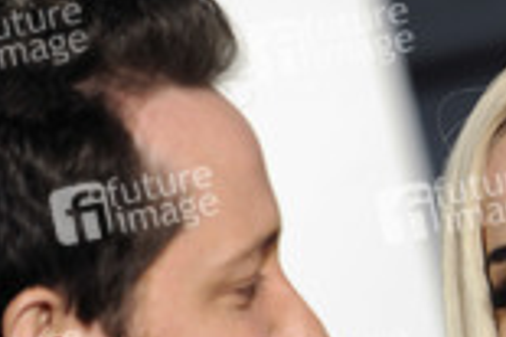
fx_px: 8144
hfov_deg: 3.5
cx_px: 699
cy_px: 452
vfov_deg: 2.4
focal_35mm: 580
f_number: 2.8
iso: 800
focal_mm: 200
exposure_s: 1/400
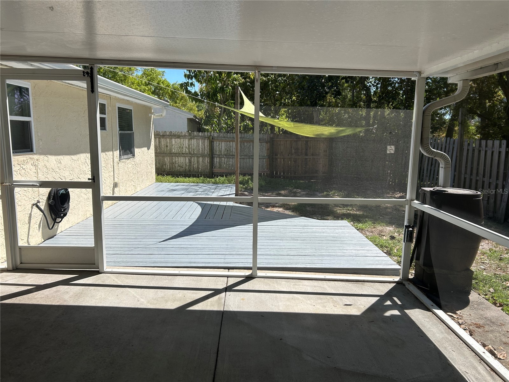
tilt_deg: -8.7
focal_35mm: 26
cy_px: 191
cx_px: 254
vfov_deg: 53.1
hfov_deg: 67.3
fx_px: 382
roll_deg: -0.9
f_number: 1.5
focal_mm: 5.7
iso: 50
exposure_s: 1/2513
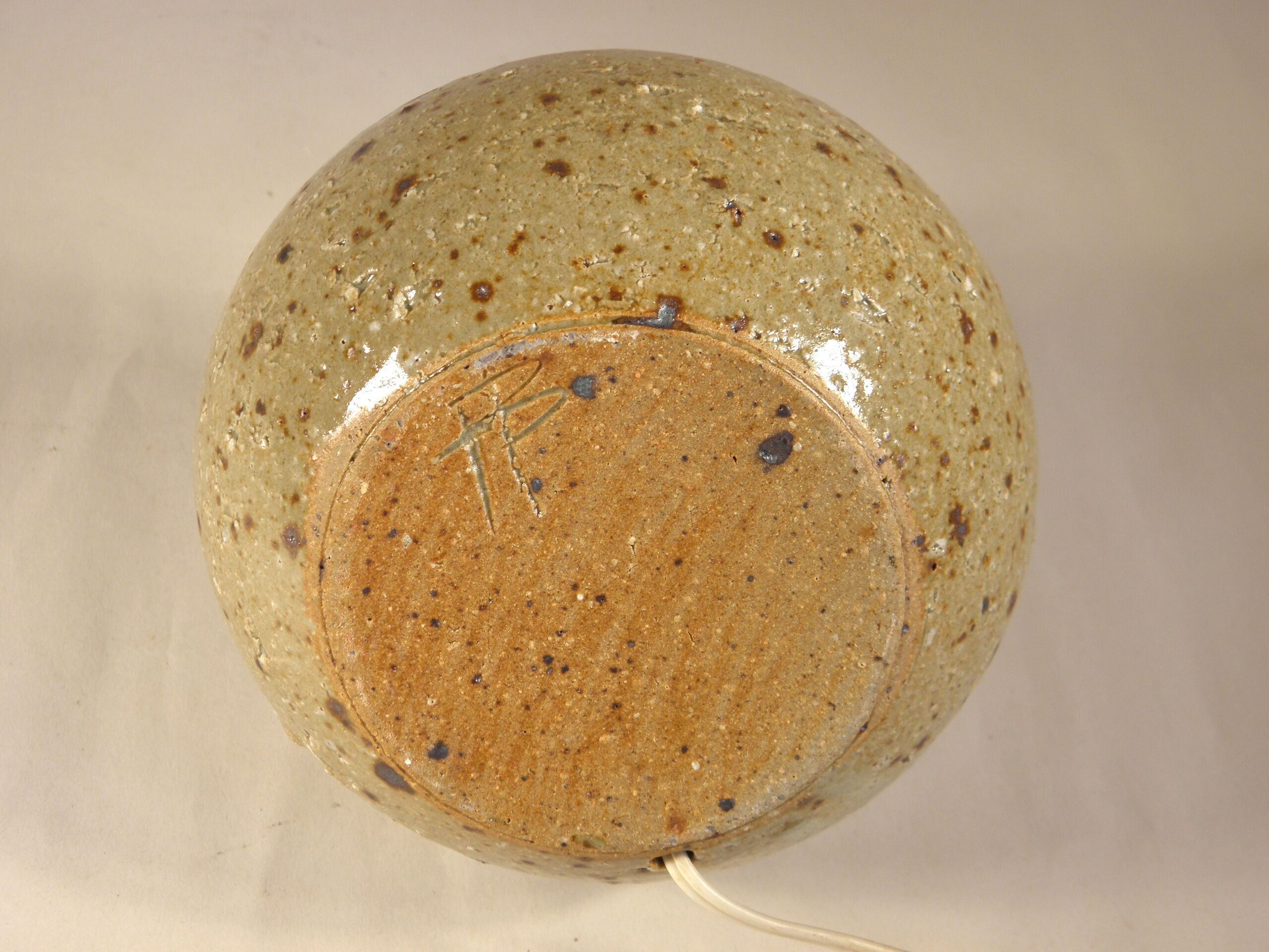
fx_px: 2163
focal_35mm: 59
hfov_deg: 32.7
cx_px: 634
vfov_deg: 24.8
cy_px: 476
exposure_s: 1/50
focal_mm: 10.6
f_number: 4.1
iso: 100
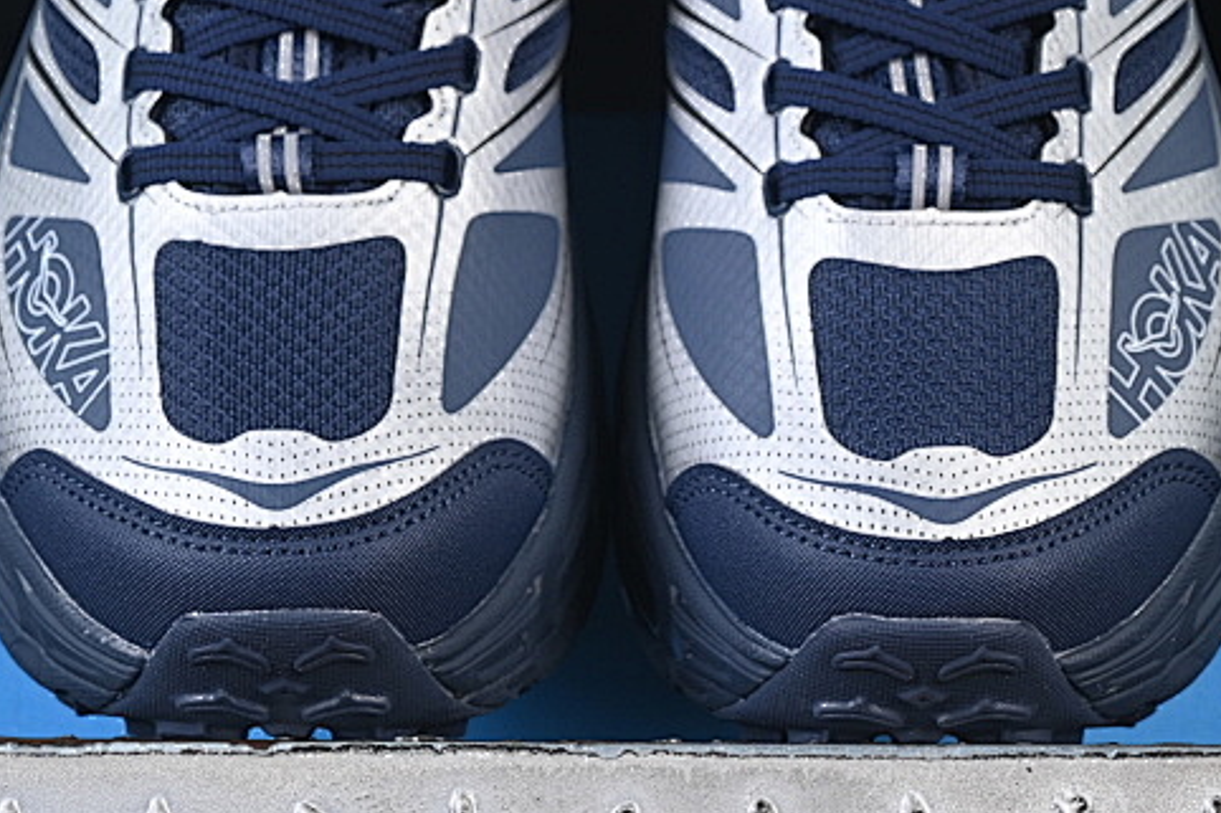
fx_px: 5696
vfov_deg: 8.2
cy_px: 172
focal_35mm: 168
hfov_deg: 12.2
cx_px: 575
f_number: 6.3
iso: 160
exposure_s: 1/60
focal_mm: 50
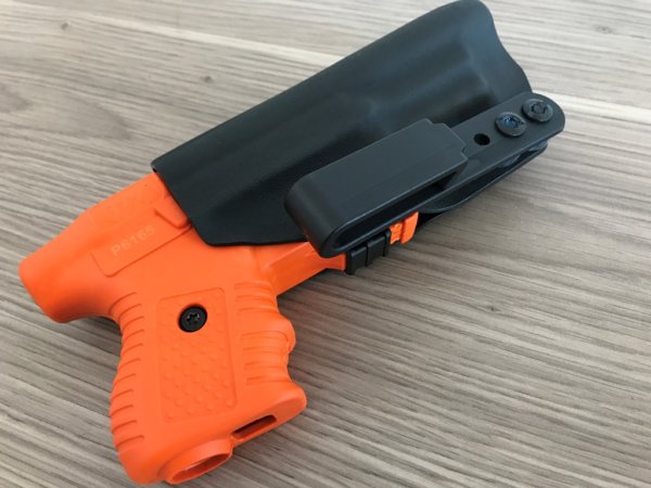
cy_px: 244
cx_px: 326
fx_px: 527
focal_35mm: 28
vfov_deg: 49.7
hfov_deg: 63.4
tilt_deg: -56.6
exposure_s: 1/25
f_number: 1.8
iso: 40
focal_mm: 3.99
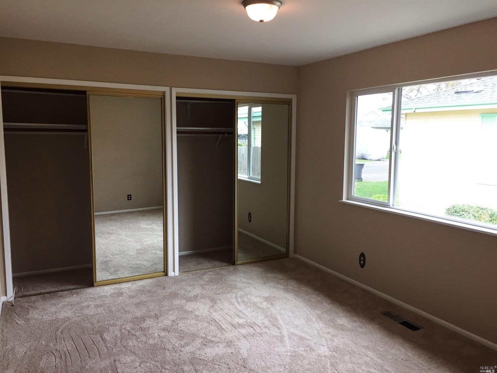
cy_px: 186
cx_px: 248
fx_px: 416
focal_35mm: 29
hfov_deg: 61.7
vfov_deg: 48.2
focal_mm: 4.15
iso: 50
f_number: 2.2
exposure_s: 1/120
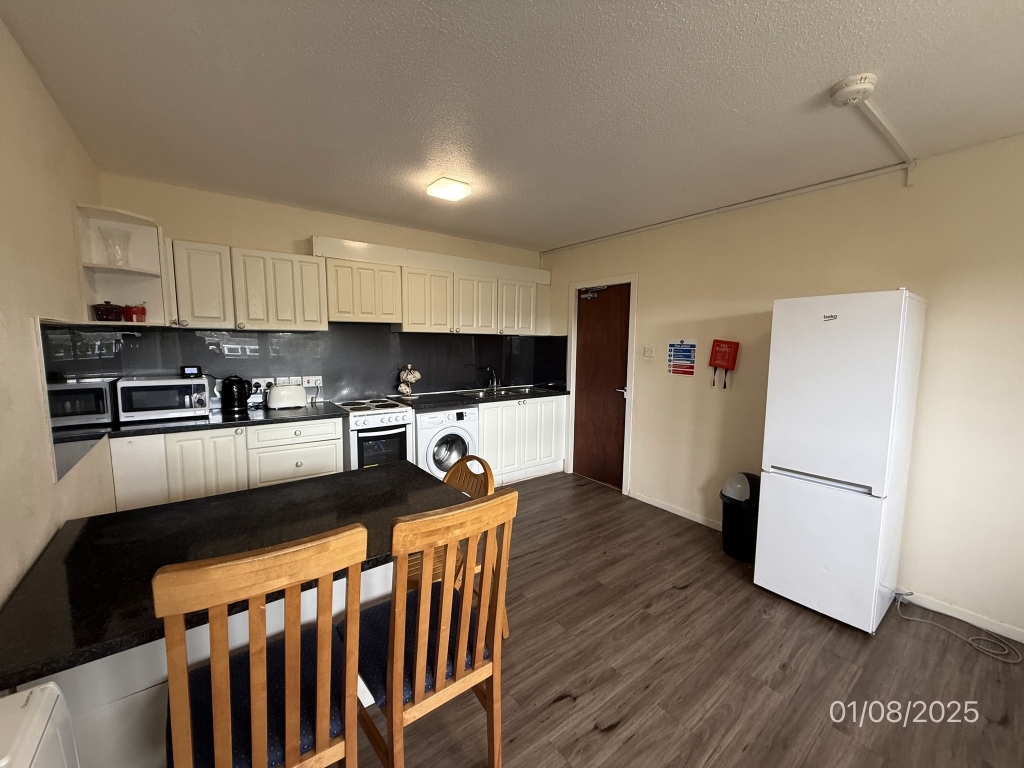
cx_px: 512
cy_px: 384
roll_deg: -0.6
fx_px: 414
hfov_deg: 102.1
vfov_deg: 85.7
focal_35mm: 14
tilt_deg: -5.6
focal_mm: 2.22
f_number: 2.2
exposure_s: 1/99
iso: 250
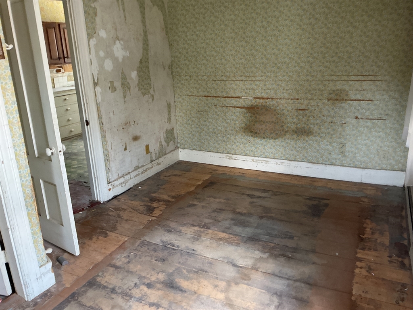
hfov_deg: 61.7
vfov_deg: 48.2
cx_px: 206
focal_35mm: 29
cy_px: 155
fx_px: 346
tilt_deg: -16.4
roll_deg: +3.3
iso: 160
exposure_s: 1/60
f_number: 1.8
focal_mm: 3
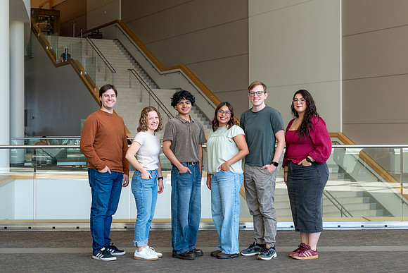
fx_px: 657
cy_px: 120
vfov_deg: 23.4
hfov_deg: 34.5
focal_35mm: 58
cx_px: 205
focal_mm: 43
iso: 500
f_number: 5.6
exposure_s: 1/200
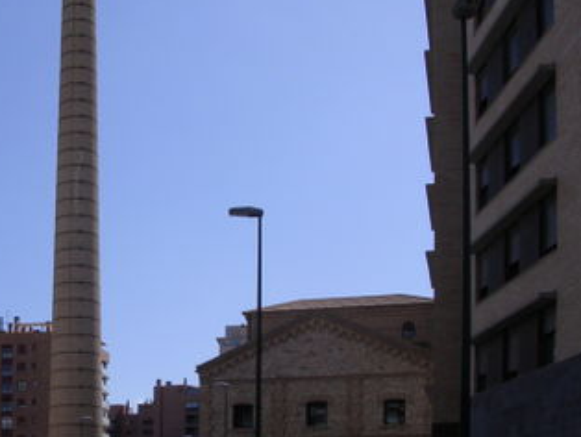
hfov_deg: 32.6
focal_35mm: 58
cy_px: 237
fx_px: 974
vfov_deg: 25.3
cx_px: 149
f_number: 5.6
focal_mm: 5.8
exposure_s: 1/539
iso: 100
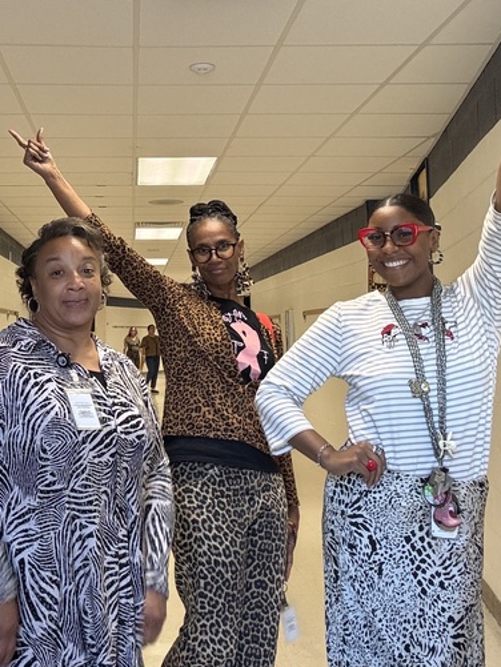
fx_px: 907
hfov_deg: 30.4
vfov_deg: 39.7
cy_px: 197
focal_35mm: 47
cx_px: 125
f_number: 1.9
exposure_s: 1/60
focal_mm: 2.69
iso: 125
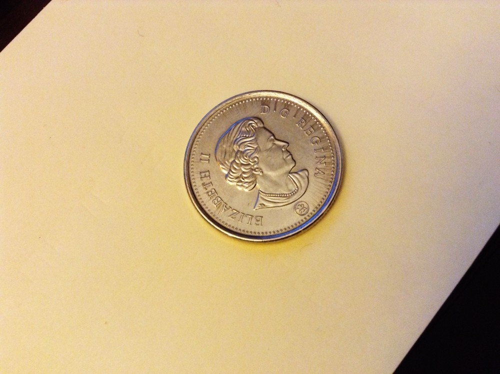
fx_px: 476
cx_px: 250
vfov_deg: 42.8
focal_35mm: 33
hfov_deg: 55.4
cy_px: 187
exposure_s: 1/24
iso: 200
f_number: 2.4
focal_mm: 3.3
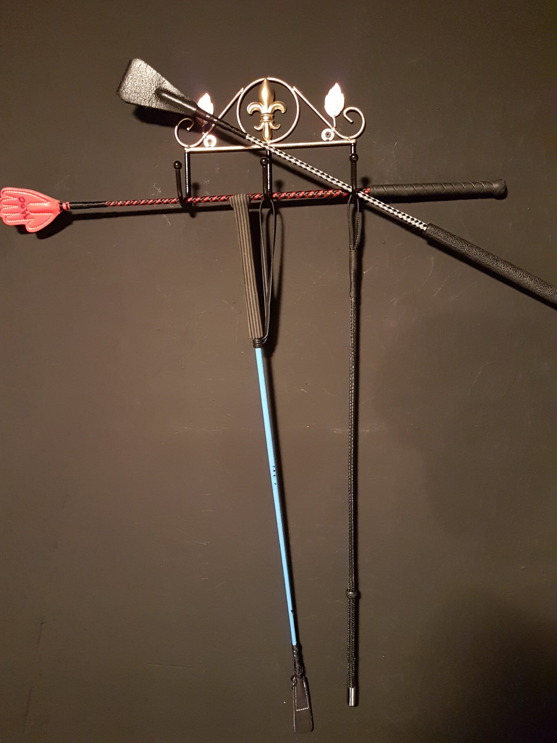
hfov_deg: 53.1
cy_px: 372
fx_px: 558
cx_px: 278
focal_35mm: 26
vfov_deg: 67.3
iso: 400
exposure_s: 1/10
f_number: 1.7
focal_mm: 4.2
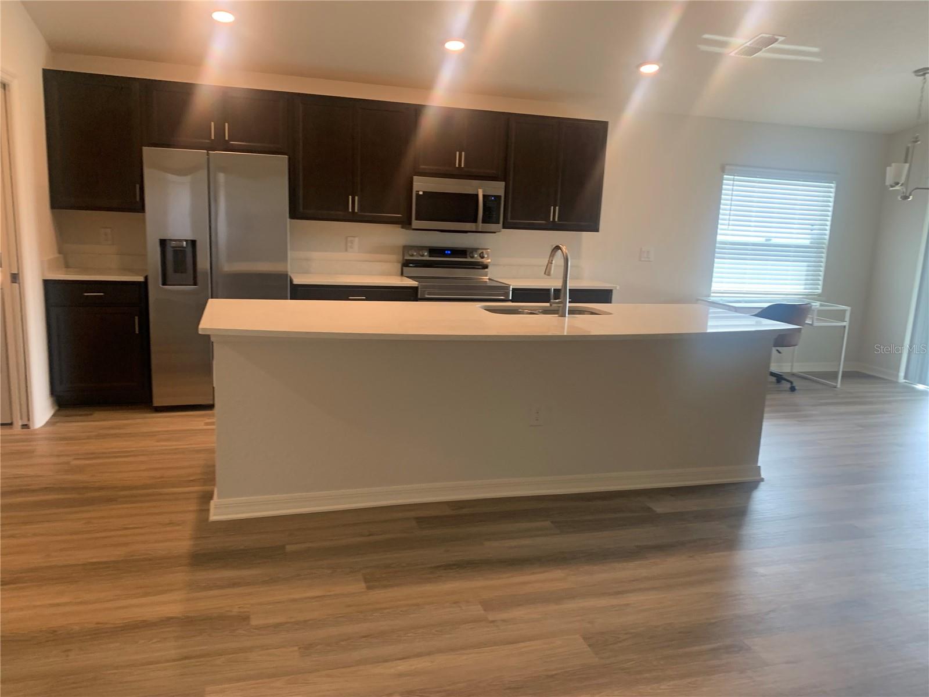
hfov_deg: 67.3
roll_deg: -1.1
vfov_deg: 53.1
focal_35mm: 26
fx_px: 698
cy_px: 348
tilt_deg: -10.9
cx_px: 464
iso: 100
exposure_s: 1/60
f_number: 1.8
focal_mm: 4.25
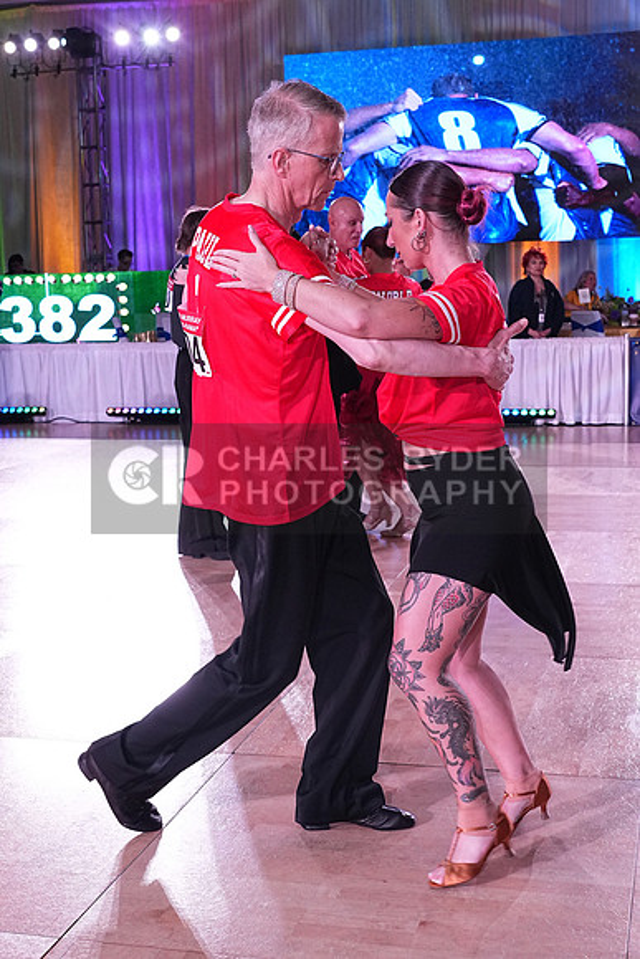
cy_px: 480
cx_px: 320
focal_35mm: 49
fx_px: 1306
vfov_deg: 40.3
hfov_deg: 27.5
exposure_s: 1/320
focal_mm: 33
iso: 2500
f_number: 5.6
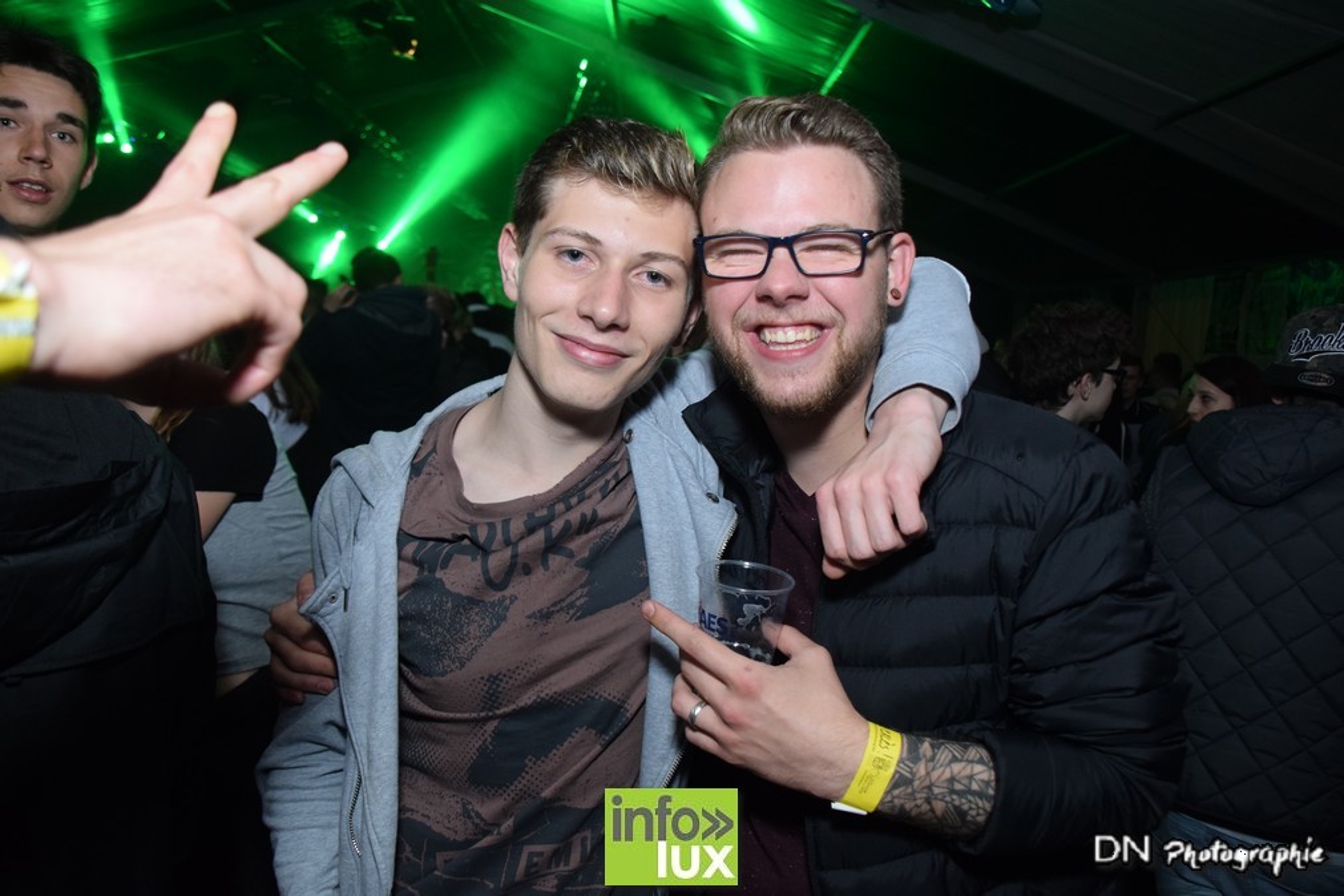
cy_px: 448
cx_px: 672
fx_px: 1008
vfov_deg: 47.9
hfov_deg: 67.4
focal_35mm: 27
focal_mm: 18
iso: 1600
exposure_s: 1/40
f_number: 3.5
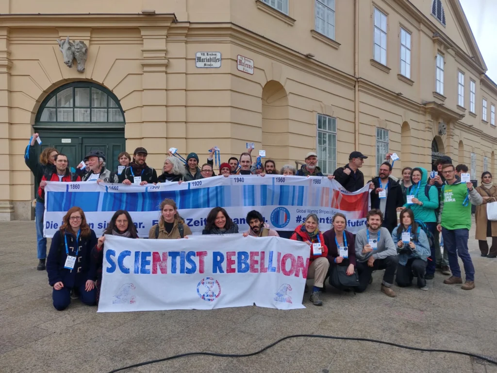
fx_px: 359
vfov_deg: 54.9
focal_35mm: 25
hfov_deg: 69.4
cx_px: 248
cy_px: 186
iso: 100
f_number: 1.7
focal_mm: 4.25
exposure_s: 1/116
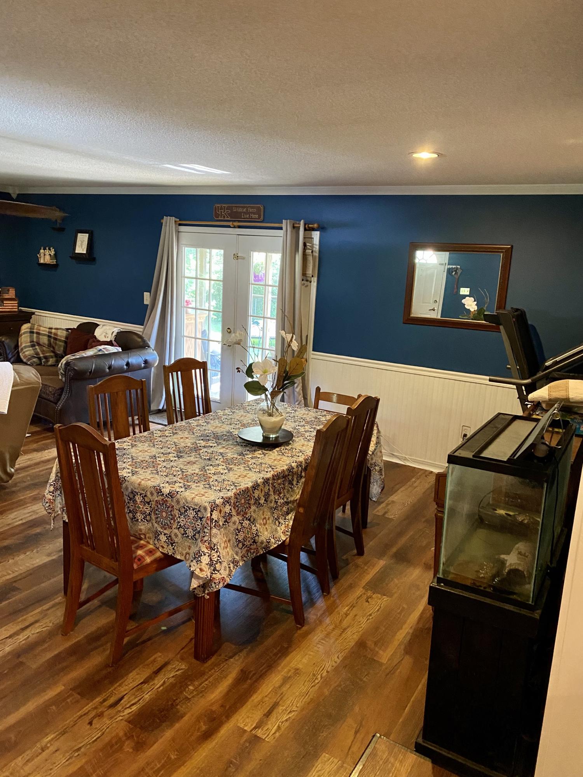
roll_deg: -3.3
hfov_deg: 53.1
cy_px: 388
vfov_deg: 67.3
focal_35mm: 26
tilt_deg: -11.8
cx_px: 292
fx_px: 584
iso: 640
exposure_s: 1/30
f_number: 1.8
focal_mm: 4.25
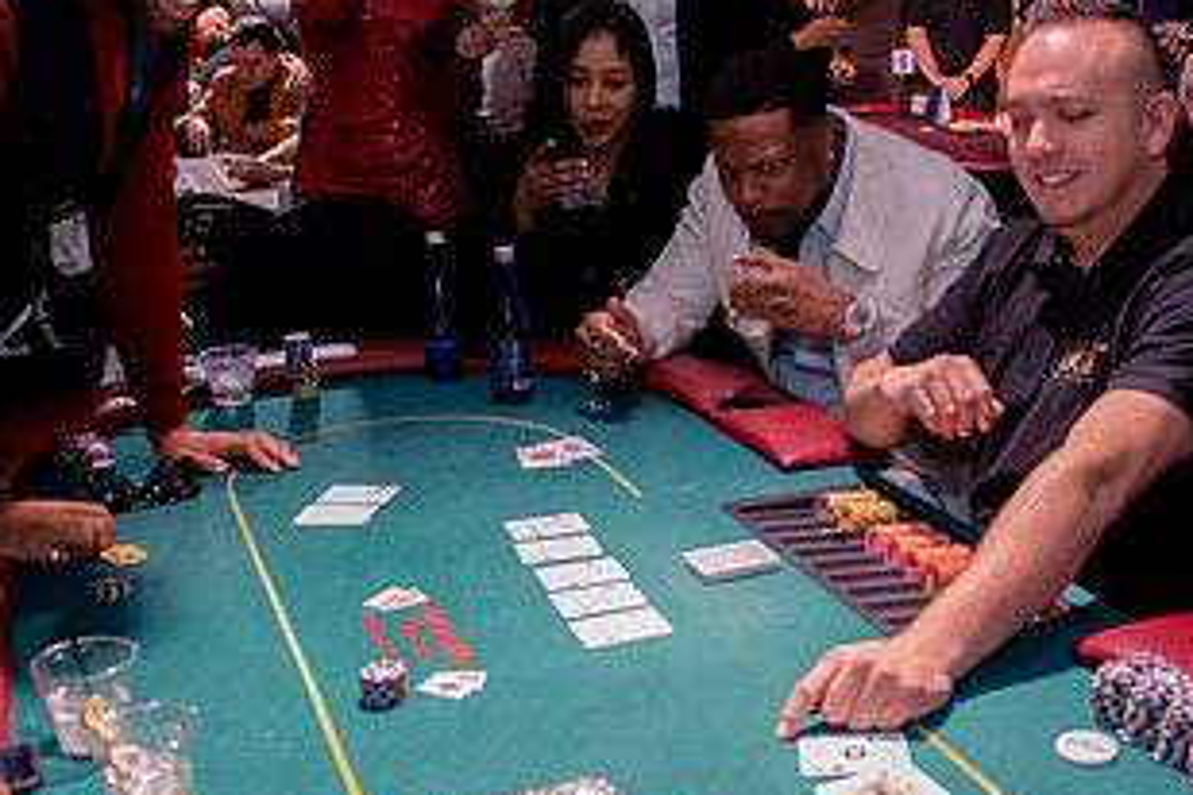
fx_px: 1491
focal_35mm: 45
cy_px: 394
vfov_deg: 29.9
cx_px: 741
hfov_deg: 43.3
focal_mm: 24
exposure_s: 1/400
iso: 3200
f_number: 3.2
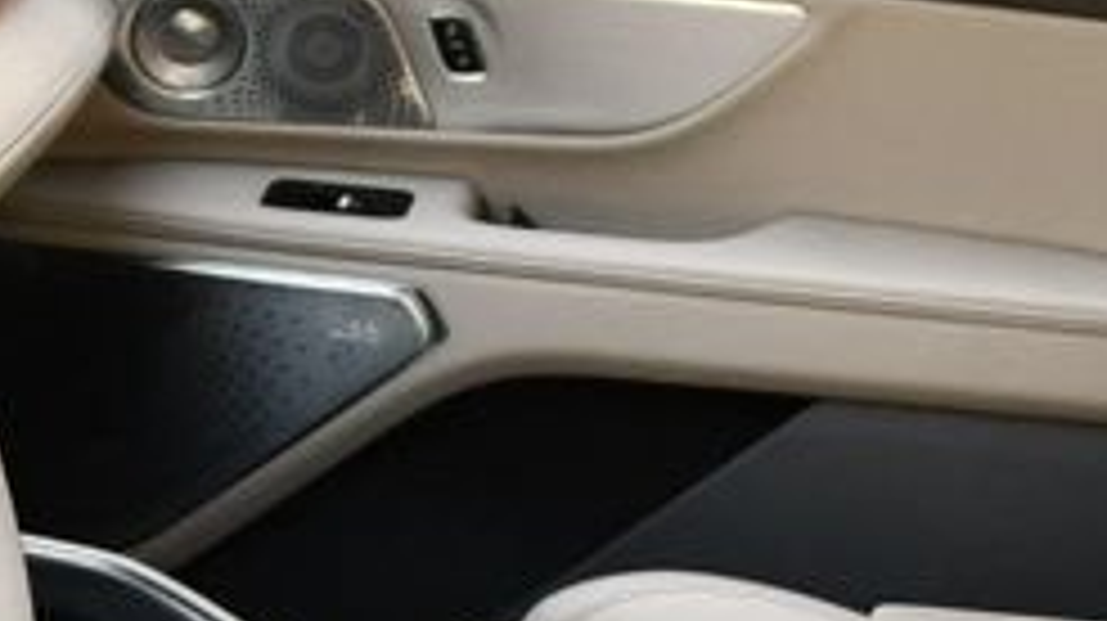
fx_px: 4605
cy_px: 1066
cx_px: -90
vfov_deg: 7.5
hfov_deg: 13.4
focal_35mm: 157
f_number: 4
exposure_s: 1/250
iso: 400
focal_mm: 18
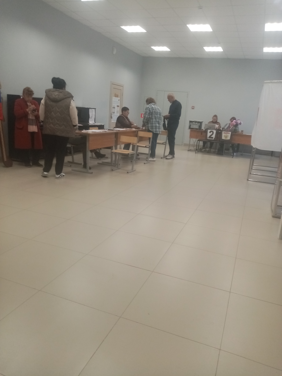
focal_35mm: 26
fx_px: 282
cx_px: 141
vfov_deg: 67.3
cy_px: 188
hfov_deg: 53.1
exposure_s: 1/33.3
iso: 157
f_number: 1.8
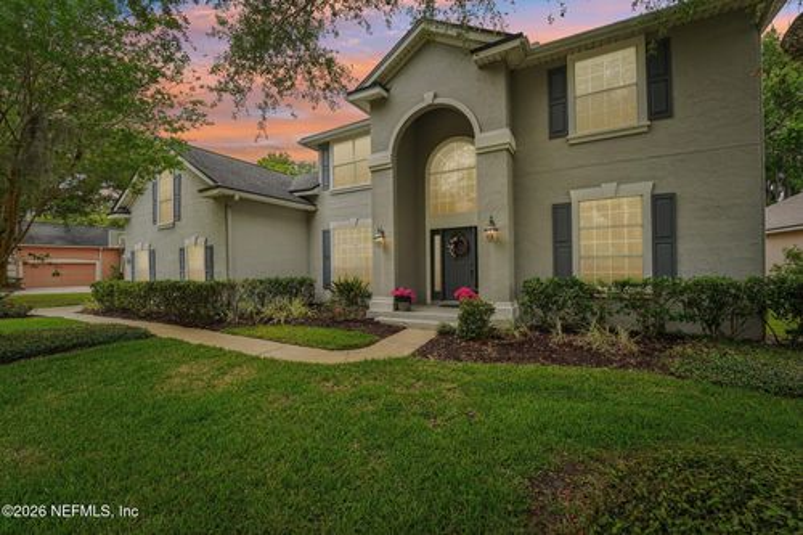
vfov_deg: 81.2
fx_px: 312
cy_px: 268
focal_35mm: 14
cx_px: 402
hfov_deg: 104.3
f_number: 11
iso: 100
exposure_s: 1/30
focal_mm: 14
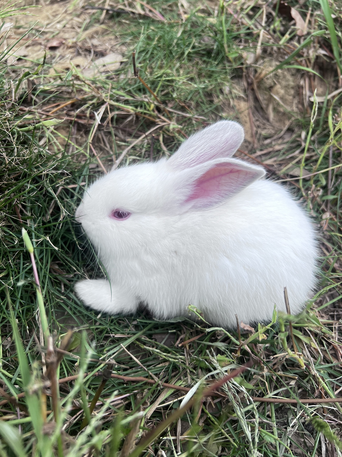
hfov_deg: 53.1
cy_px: 228
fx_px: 343
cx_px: 171
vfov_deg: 67.3
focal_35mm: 26
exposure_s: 1/614
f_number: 1.5
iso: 50
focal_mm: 5.7
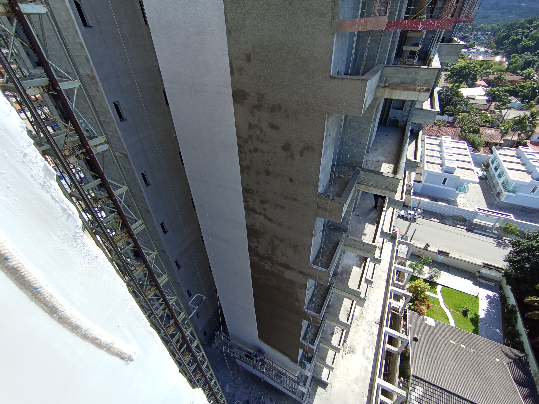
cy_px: 202
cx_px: 270
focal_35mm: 16
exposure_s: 1/817
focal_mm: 1.65
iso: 50
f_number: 2.2
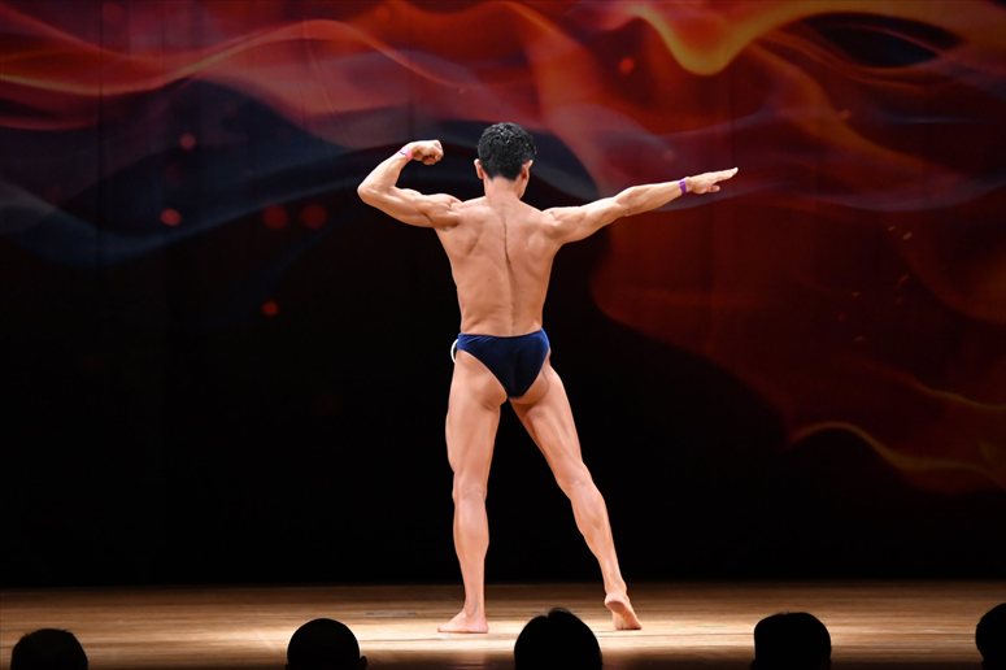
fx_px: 6061
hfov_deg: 9.5
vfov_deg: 6.3
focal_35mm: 217
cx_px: 503
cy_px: 335
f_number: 5.6
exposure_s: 1/400
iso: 4000
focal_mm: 145
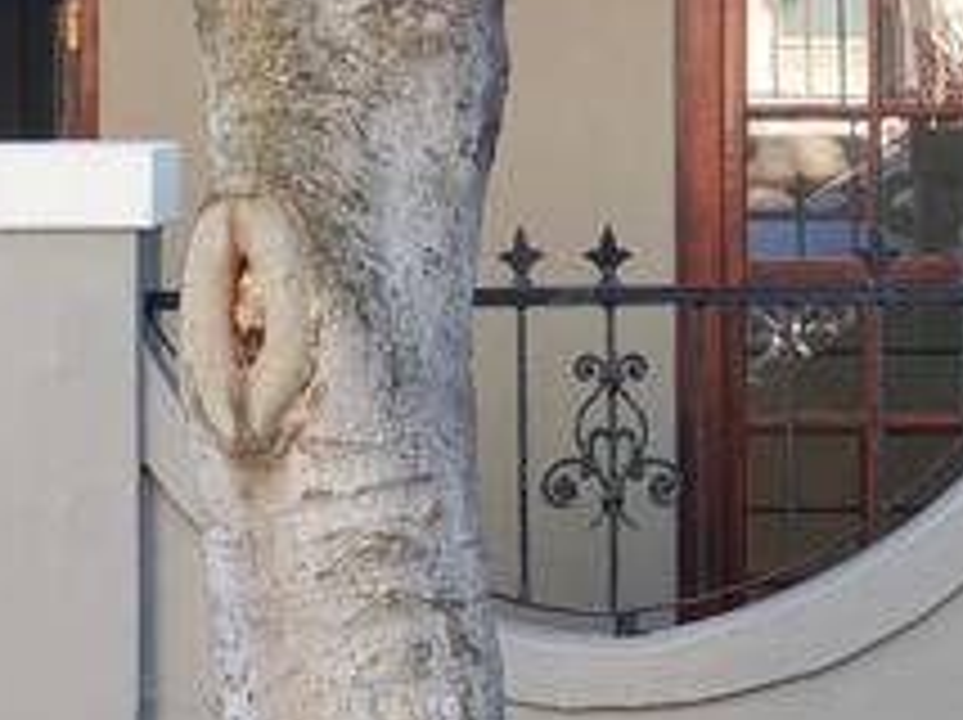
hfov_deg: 9.8
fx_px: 5613
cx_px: 734
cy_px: 153
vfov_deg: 7.3
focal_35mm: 202
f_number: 1.9
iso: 80
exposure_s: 1/100
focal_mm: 6.12
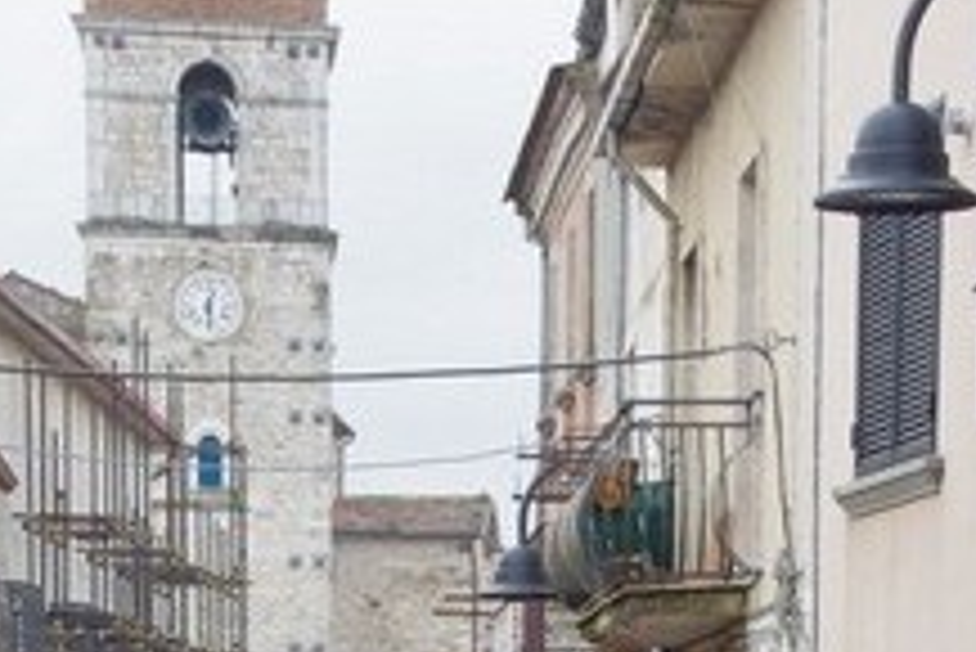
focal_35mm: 183
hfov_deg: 11.2
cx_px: 519
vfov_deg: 7.4
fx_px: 4969
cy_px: 1025
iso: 1000
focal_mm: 53
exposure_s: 1/250
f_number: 8
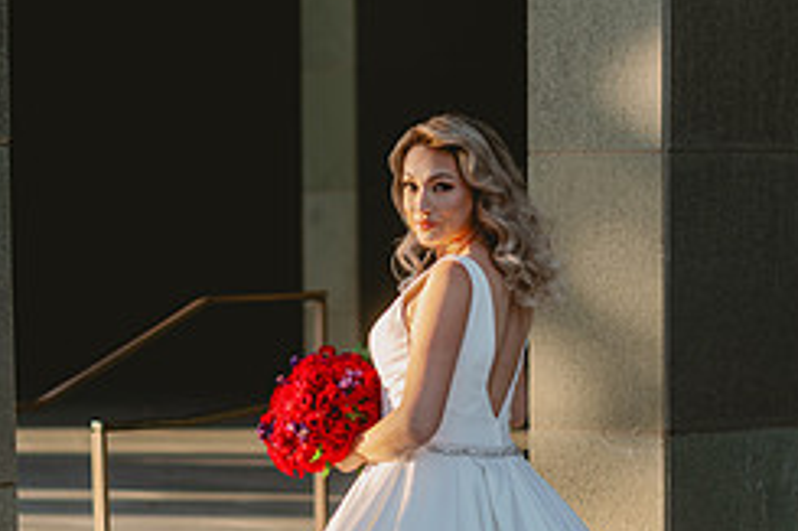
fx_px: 3456
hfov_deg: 13.2
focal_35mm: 156
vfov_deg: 8.7
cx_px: 396
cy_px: 577
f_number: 2.5
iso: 50
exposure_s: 1/400
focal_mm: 85
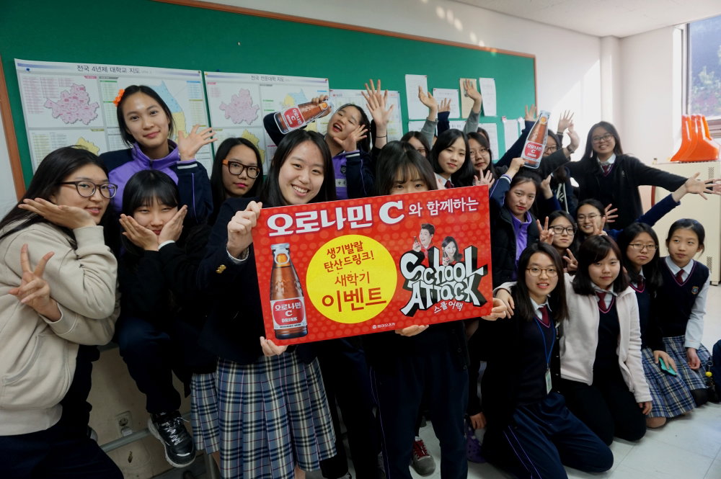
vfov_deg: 53.1
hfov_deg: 73.8
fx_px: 480
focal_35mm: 24
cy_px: 240
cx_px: 360
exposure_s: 1/60
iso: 640
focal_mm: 16
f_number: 4
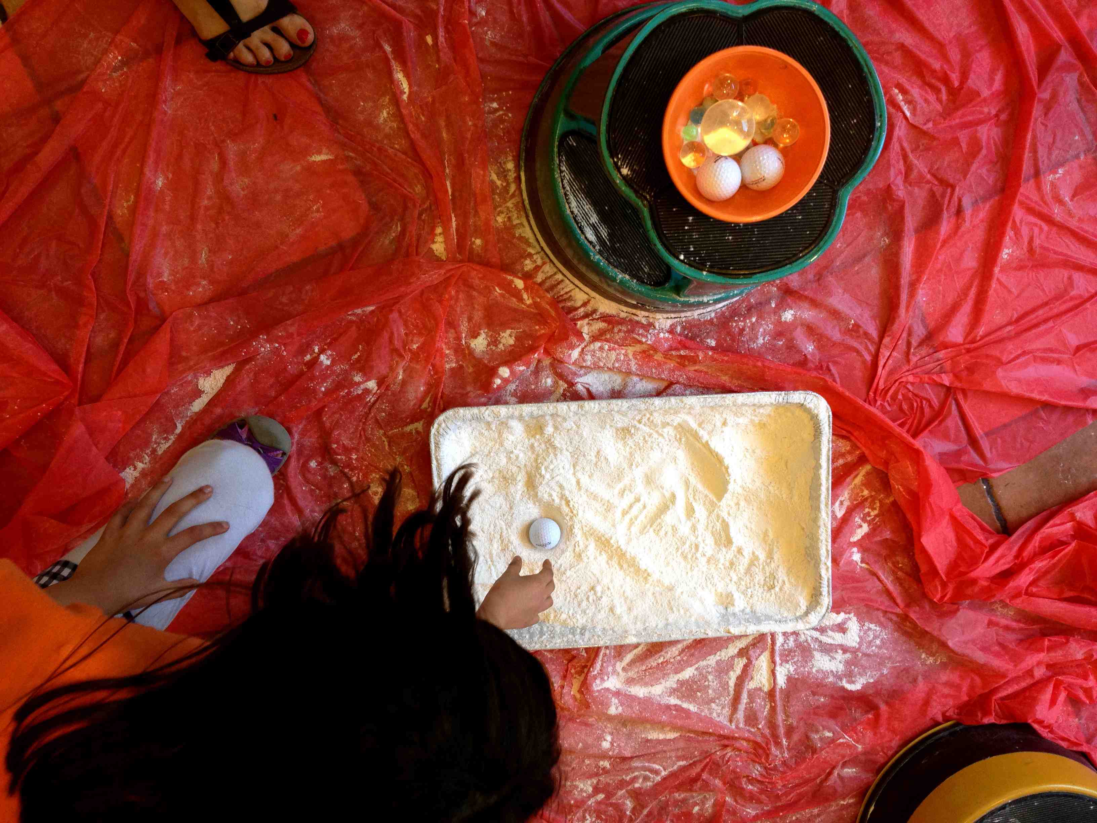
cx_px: 548
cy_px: 412
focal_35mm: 35
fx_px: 1109
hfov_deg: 52.6
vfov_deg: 40.7
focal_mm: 4.28
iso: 100
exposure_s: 1/120
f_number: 2.4
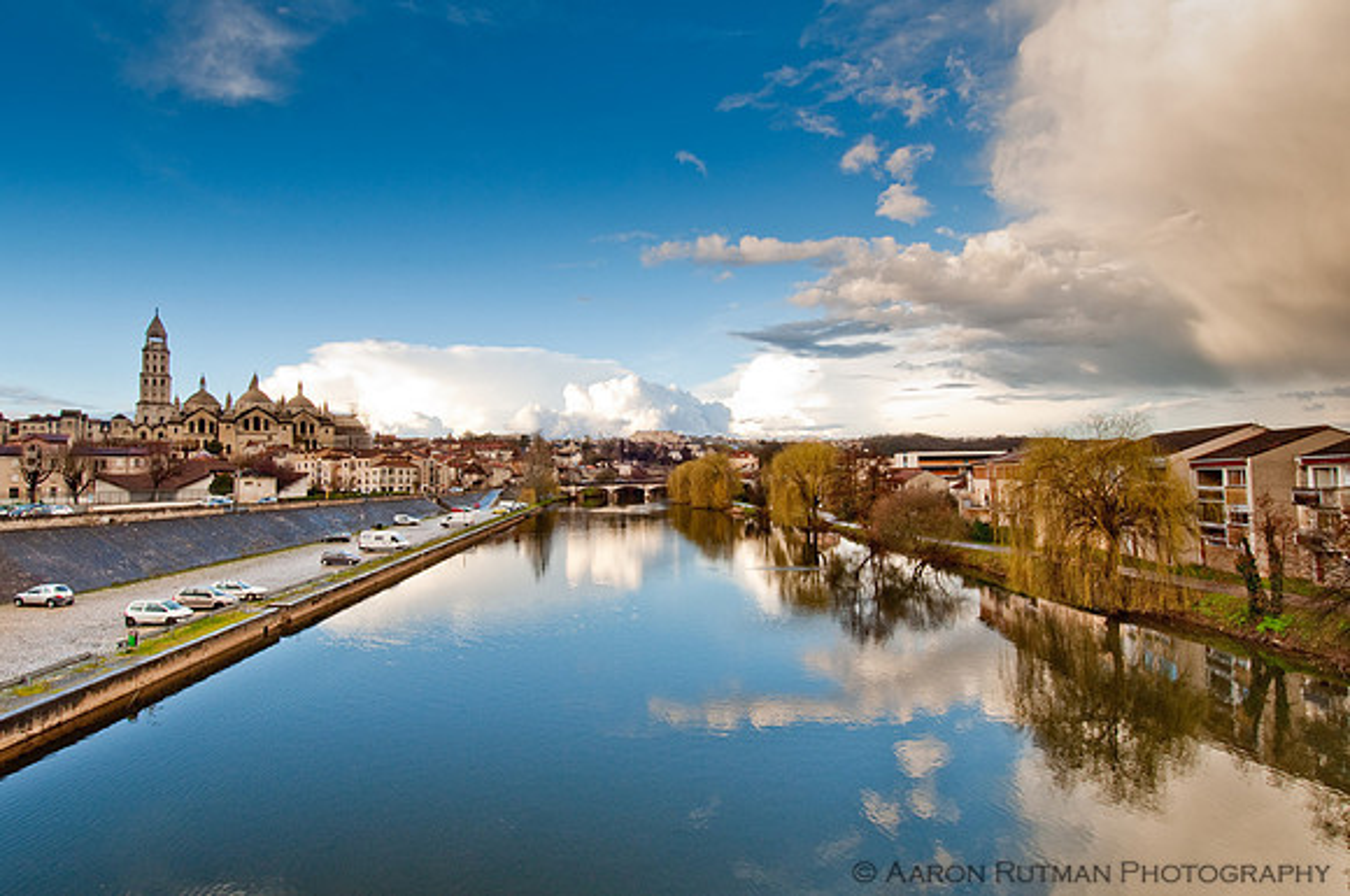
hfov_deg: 90.1
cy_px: 448
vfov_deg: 67.2
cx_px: 675
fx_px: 674
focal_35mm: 18
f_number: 13
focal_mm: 12
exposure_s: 1/30
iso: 200
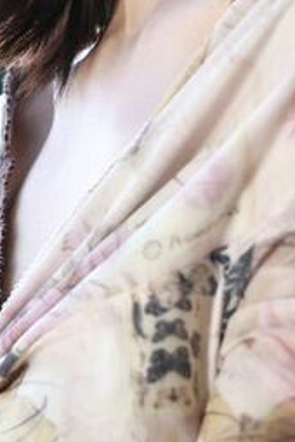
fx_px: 8948
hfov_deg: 1.9
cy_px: 422
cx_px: 194
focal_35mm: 728
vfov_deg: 2.8
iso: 160
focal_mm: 119
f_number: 2.8
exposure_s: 1/200
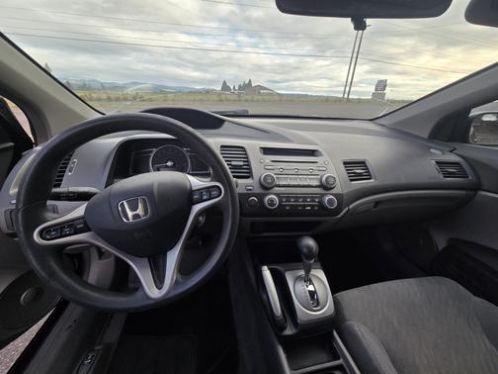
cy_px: 187
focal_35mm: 13
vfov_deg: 89.9
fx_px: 187
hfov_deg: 106.2
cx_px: 249
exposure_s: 1/222
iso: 50
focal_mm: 2.2
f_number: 2.2
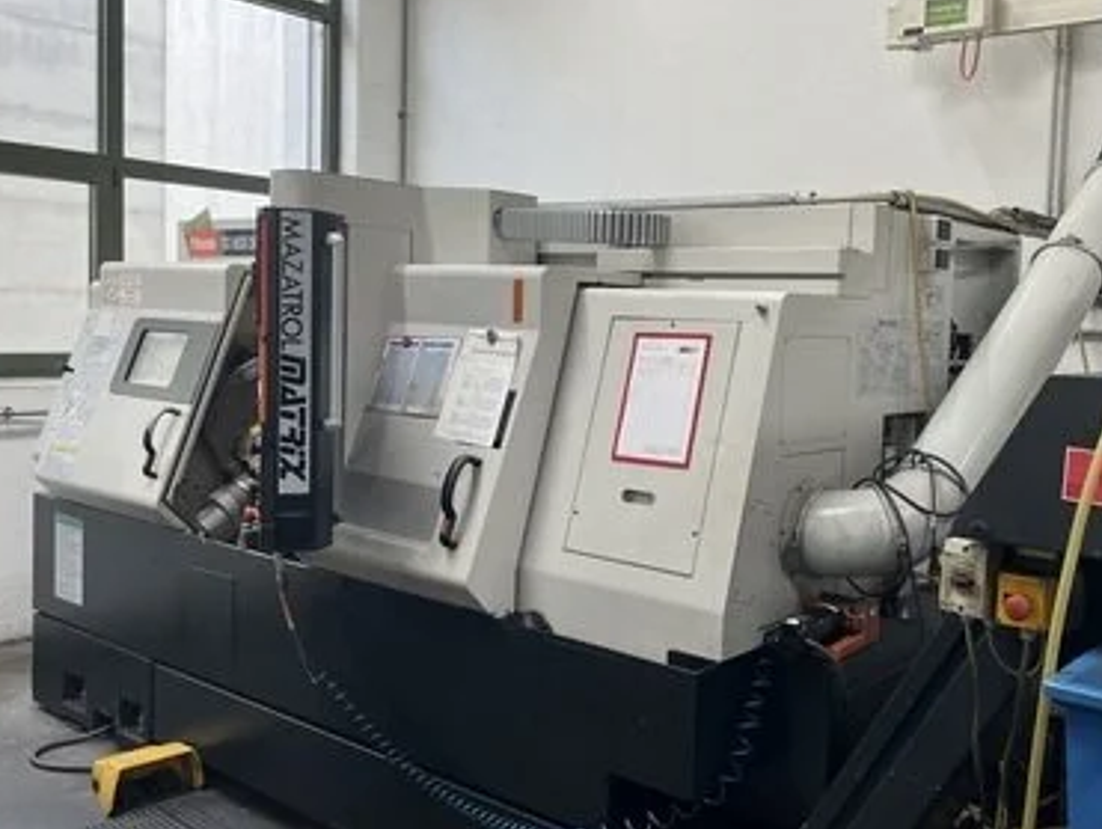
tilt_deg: -3.9
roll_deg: -1.7
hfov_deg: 52.0
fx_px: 1115
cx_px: 686
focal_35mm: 35
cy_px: 391
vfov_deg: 40.7
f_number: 1.6
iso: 64
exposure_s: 1/100
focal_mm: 5.1
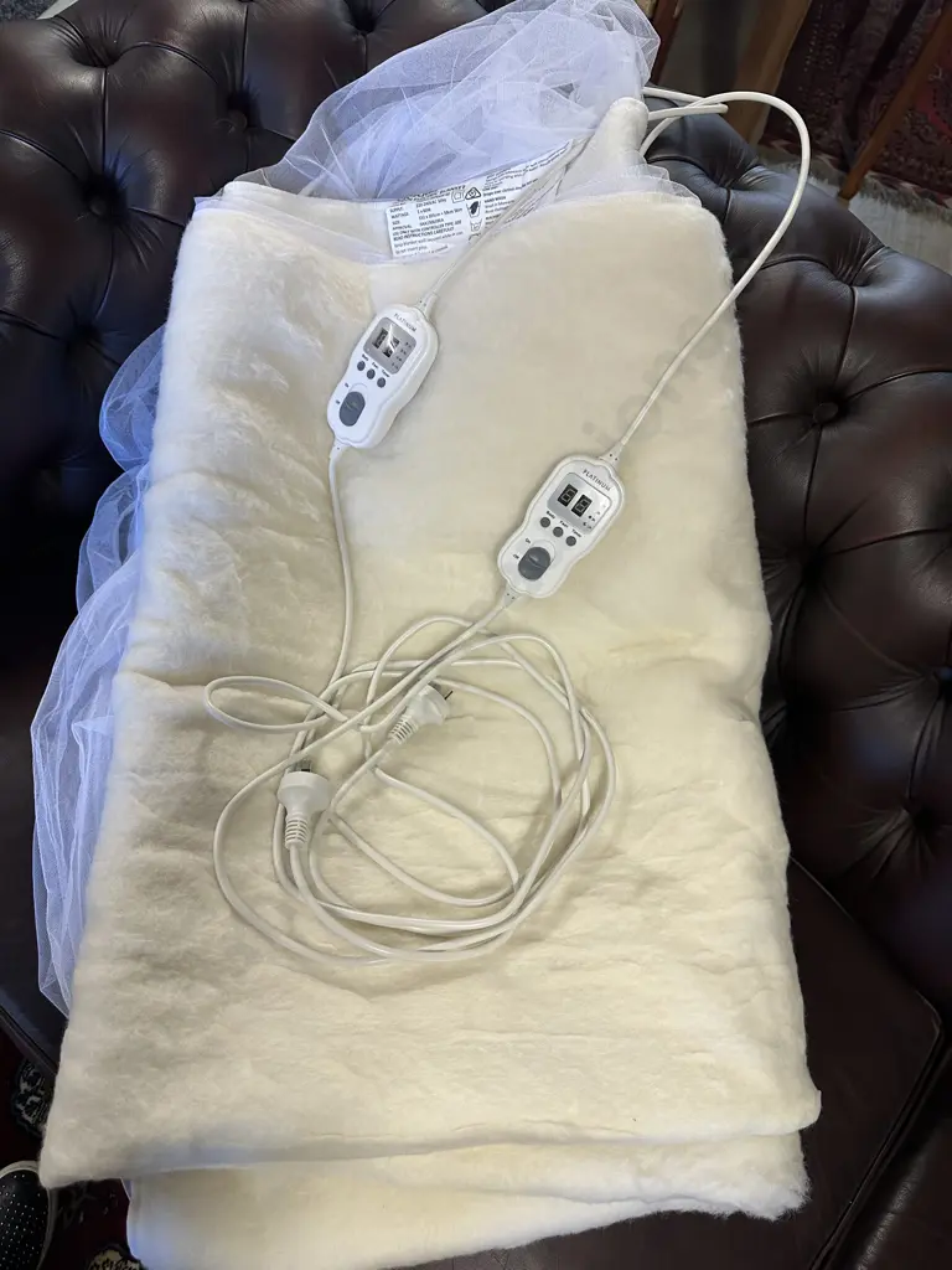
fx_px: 880
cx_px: 476
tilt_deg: -60.6
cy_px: 635
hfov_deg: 56.8
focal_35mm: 24
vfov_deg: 71.6
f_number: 1.78
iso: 160
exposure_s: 1/100
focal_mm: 6.86
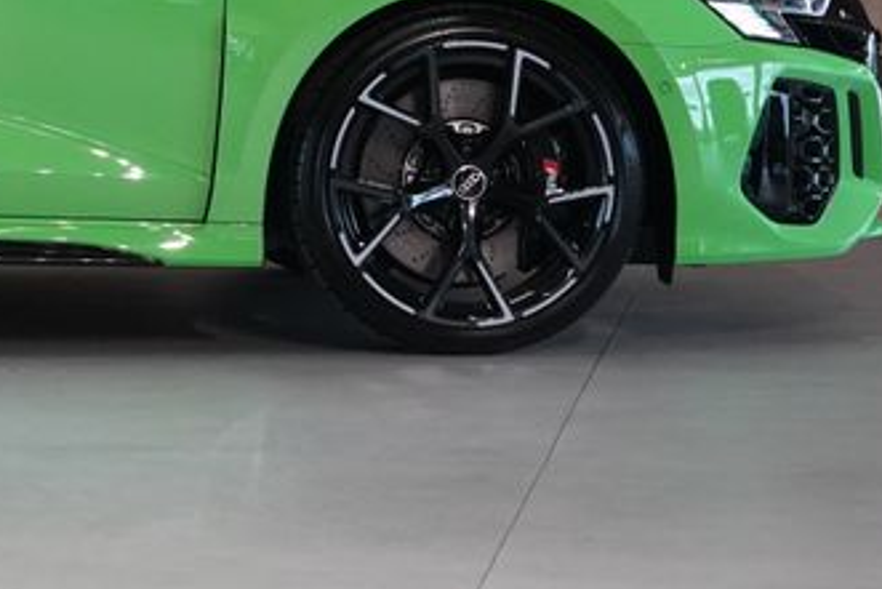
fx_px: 4706
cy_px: -121
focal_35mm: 192
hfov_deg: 10.5
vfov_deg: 7.1
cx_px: -232
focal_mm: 62
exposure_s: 1/160
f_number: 5.6
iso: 3200
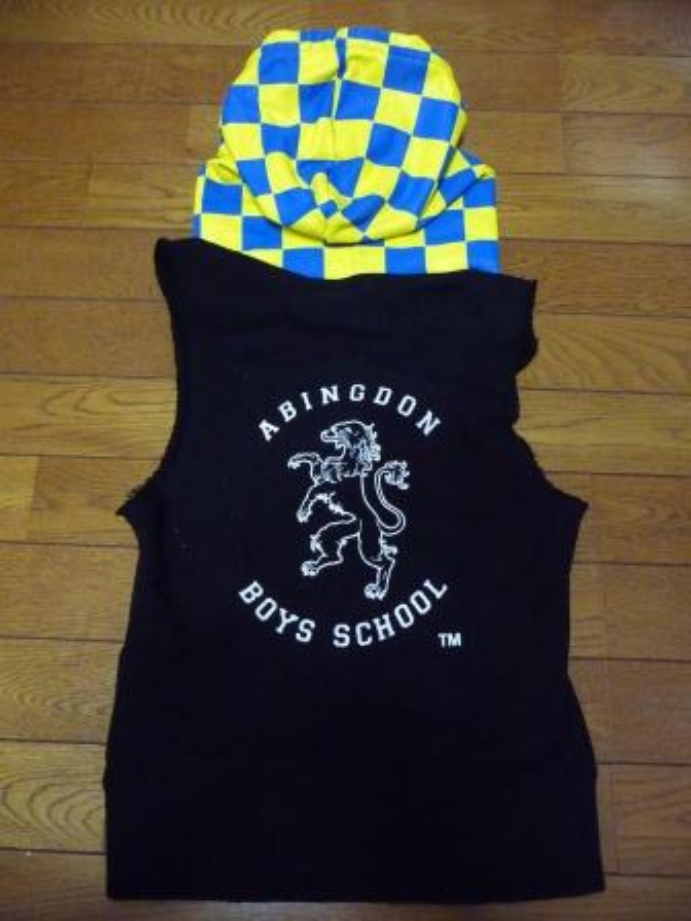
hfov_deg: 49.7
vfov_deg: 63.4
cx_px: 346
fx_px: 745
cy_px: 460
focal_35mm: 28
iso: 800
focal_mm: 4.7
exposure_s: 1/10
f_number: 3.3
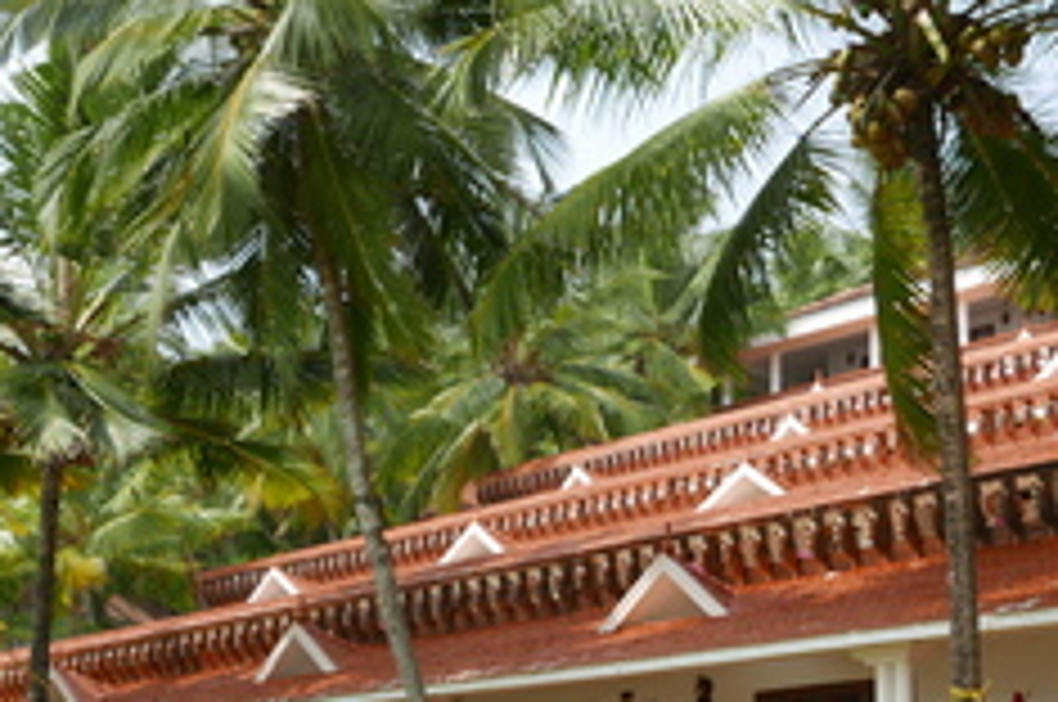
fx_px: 1878
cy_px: 711
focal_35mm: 64
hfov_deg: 30.6
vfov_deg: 20.5
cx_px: 185
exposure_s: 1/400
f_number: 5.6
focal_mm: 13.4
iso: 200
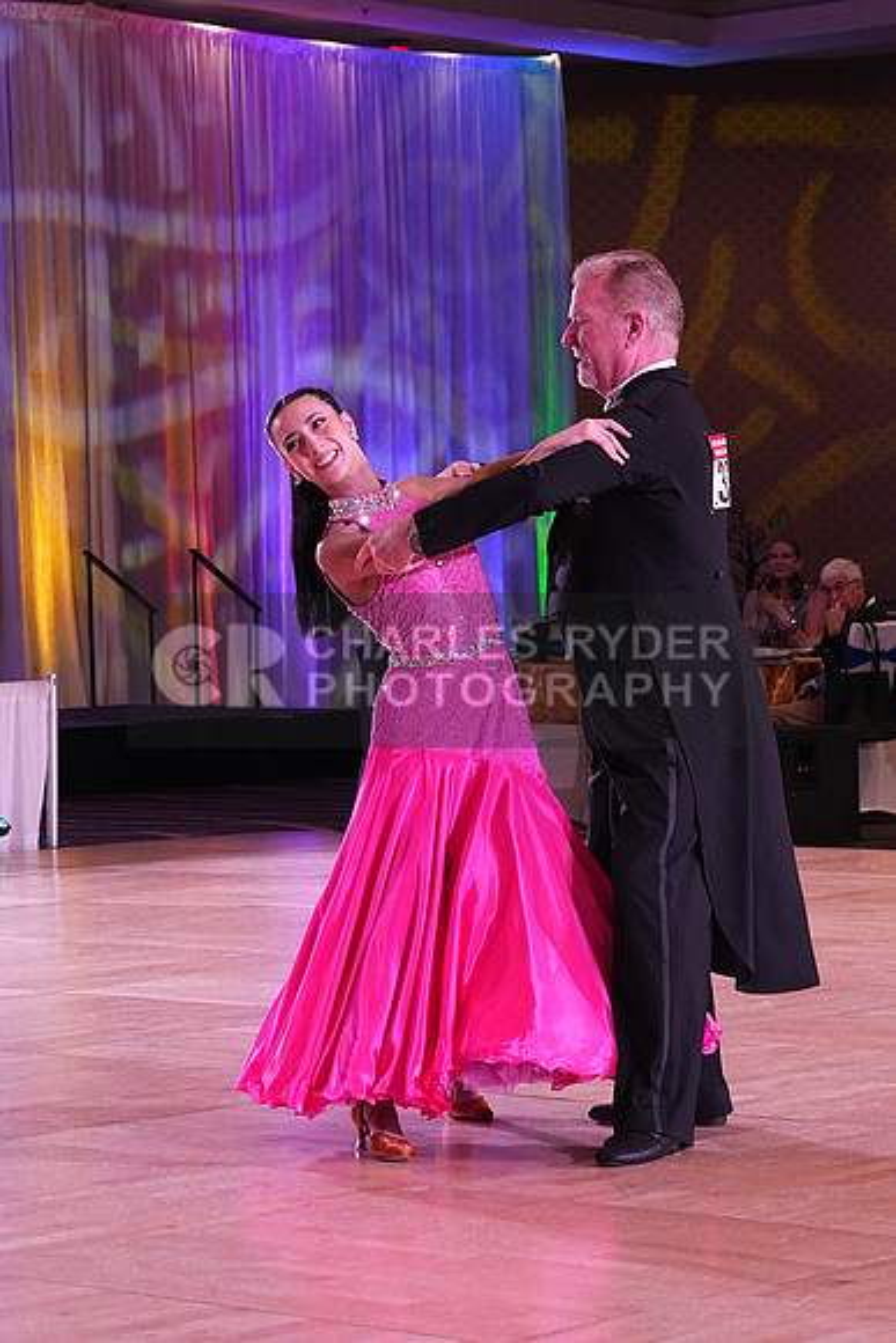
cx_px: 448
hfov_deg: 12.9
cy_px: 672
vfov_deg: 19.3
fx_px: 3955
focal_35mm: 106
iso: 3200
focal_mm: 71
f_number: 6.3
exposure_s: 1/250
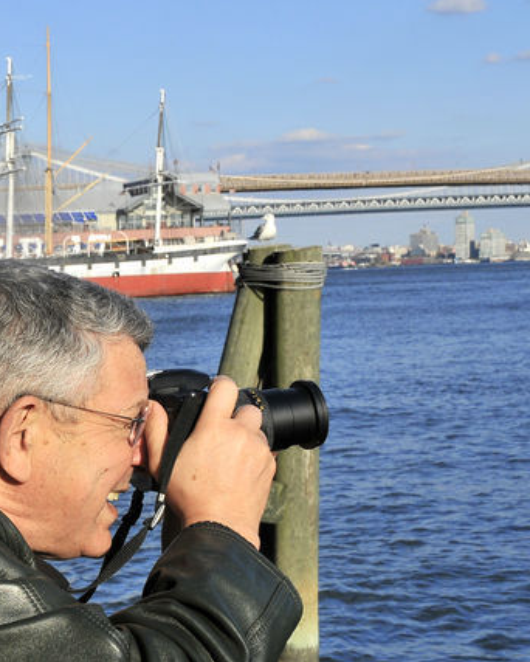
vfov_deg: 23.0
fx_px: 1626
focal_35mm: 83
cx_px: 149
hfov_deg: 18.4
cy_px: 398
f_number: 11
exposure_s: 1/500
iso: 200
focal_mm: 28
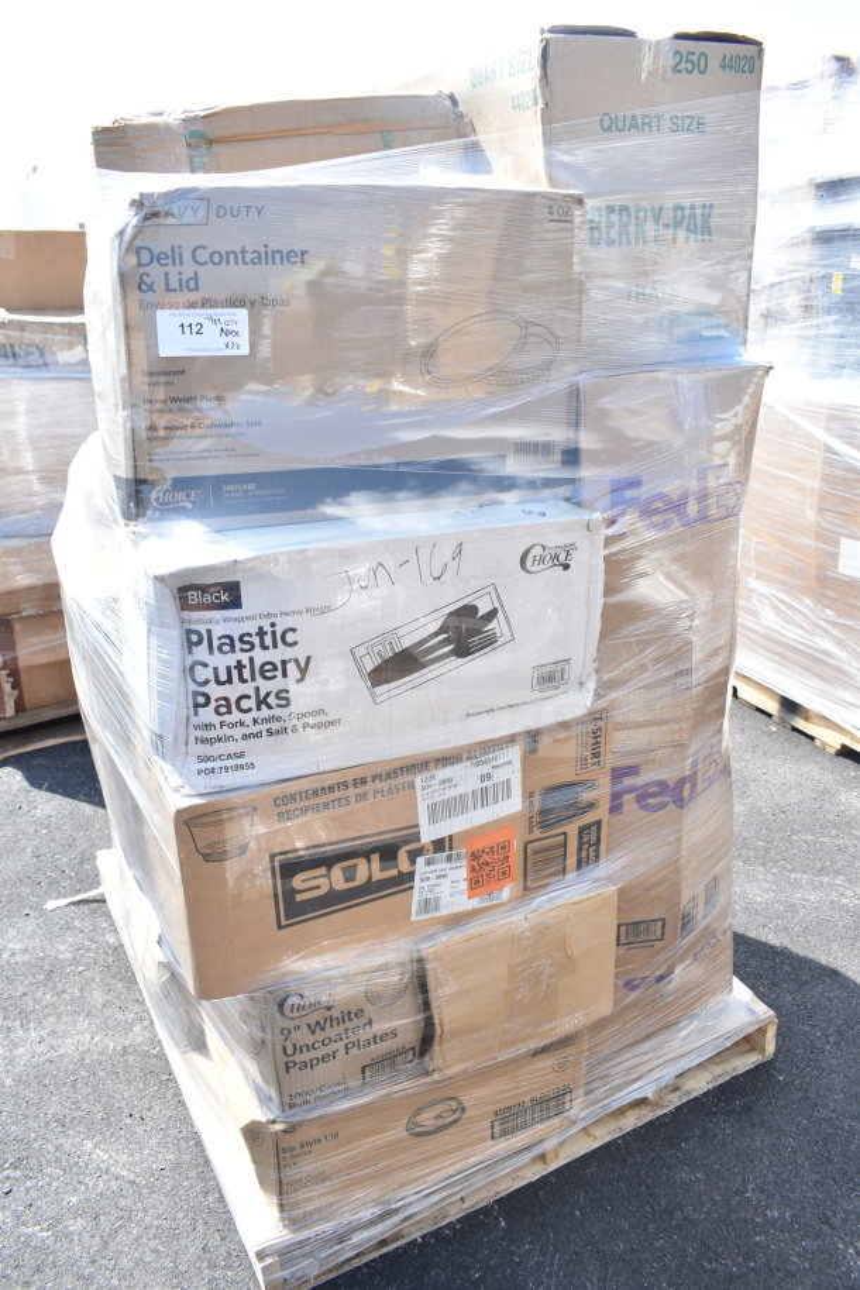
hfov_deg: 47.9
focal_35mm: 27
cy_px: 645
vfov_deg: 67.4
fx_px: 967
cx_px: 430
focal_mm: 18
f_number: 6.3
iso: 200
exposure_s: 1/160
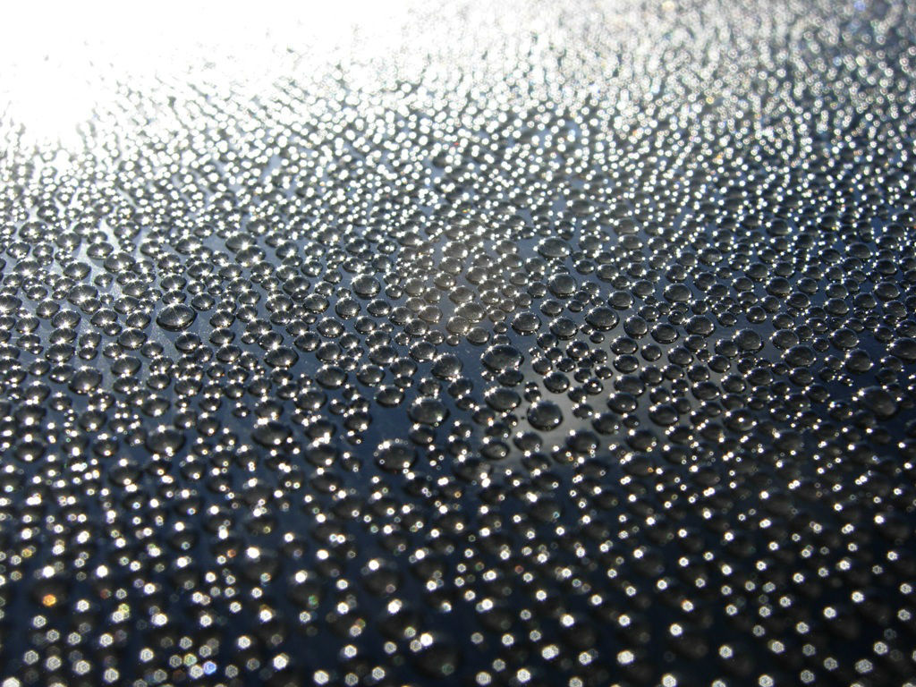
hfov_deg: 51.4
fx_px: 953
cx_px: 458
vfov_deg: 39.7
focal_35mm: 36
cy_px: 344
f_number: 5.4
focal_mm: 7.5
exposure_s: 1/215
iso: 50
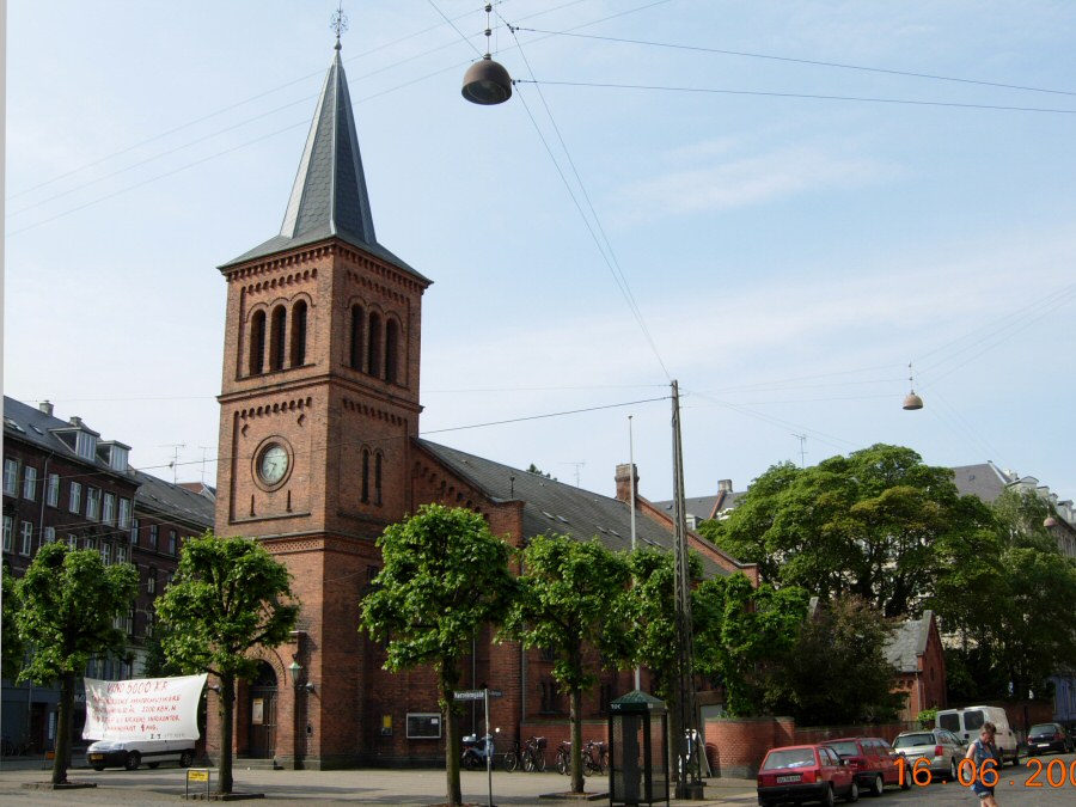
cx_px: 538
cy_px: 404
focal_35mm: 36
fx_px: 1119
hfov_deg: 51.4
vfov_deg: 39.7
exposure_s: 1/296
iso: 50
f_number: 5.4
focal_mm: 7.5
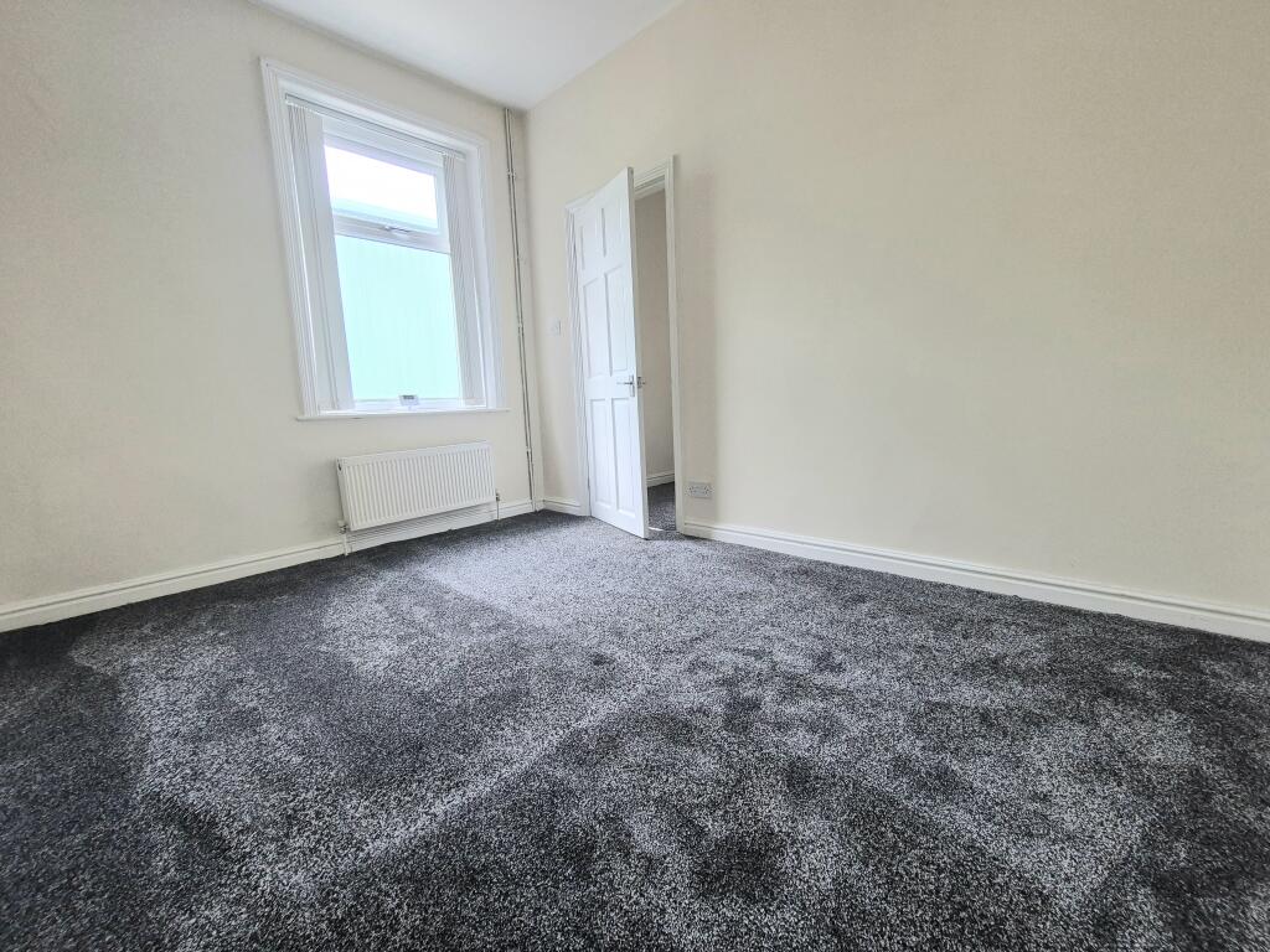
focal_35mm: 13
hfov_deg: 106.2
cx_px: 635
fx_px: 477
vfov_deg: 89.9
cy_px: 476
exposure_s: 1/50
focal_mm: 2.2
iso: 100
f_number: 2.2
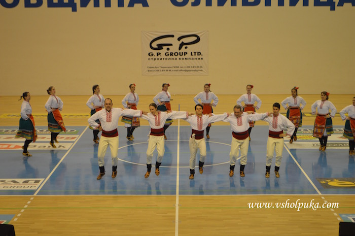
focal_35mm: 72
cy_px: 118
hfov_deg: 28.1
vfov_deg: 18.9
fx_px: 709
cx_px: 178
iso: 400
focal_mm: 48
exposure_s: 1/80
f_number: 5.3
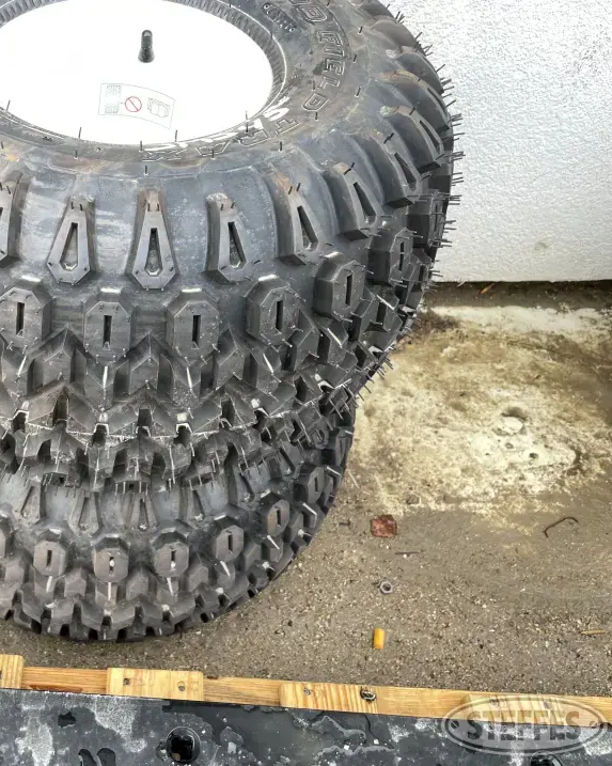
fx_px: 770
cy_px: 384
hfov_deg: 41.4
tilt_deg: -49.3
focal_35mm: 34
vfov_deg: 52.9
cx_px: 117
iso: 32
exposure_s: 1/207
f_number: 1.6
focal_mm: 4.2
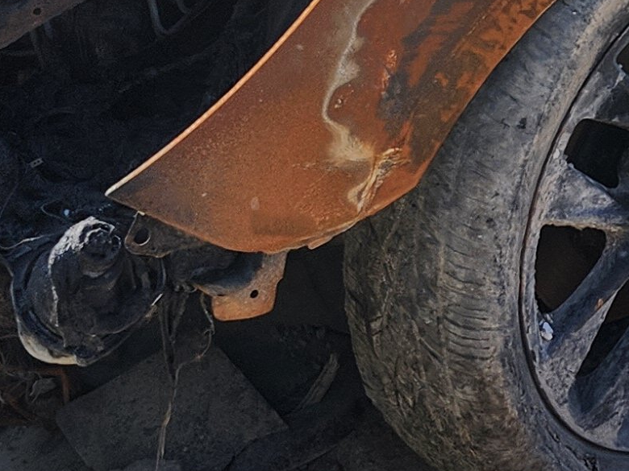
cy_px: -194
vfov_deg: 12.1
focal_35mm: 118
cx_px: 758
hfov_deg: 16.0
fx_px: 2144
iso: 25
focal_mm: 5.54
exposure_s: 1/724
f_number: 1.8
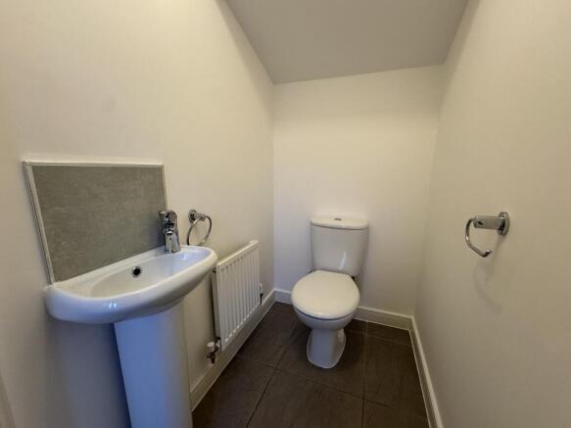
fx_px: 231
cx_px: 286
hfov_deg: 102.1
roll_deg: +0.4
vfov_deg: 85.7
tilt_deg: -11.2
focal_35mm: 14
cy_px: 214
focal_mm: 2.22
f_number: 2.2
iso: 250
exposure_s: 1/100
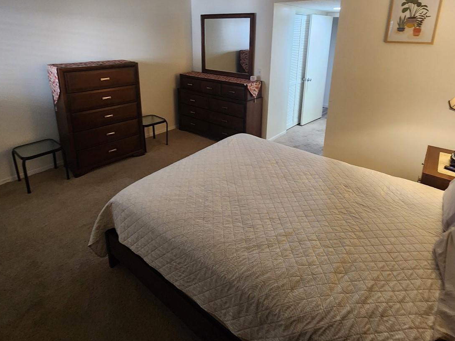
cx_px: 234
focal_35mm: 19
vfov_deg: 66.5
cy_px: 109
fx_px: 250
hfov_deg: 84.6
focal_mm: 2.2
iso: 400
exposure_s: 1/30
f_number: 2.2
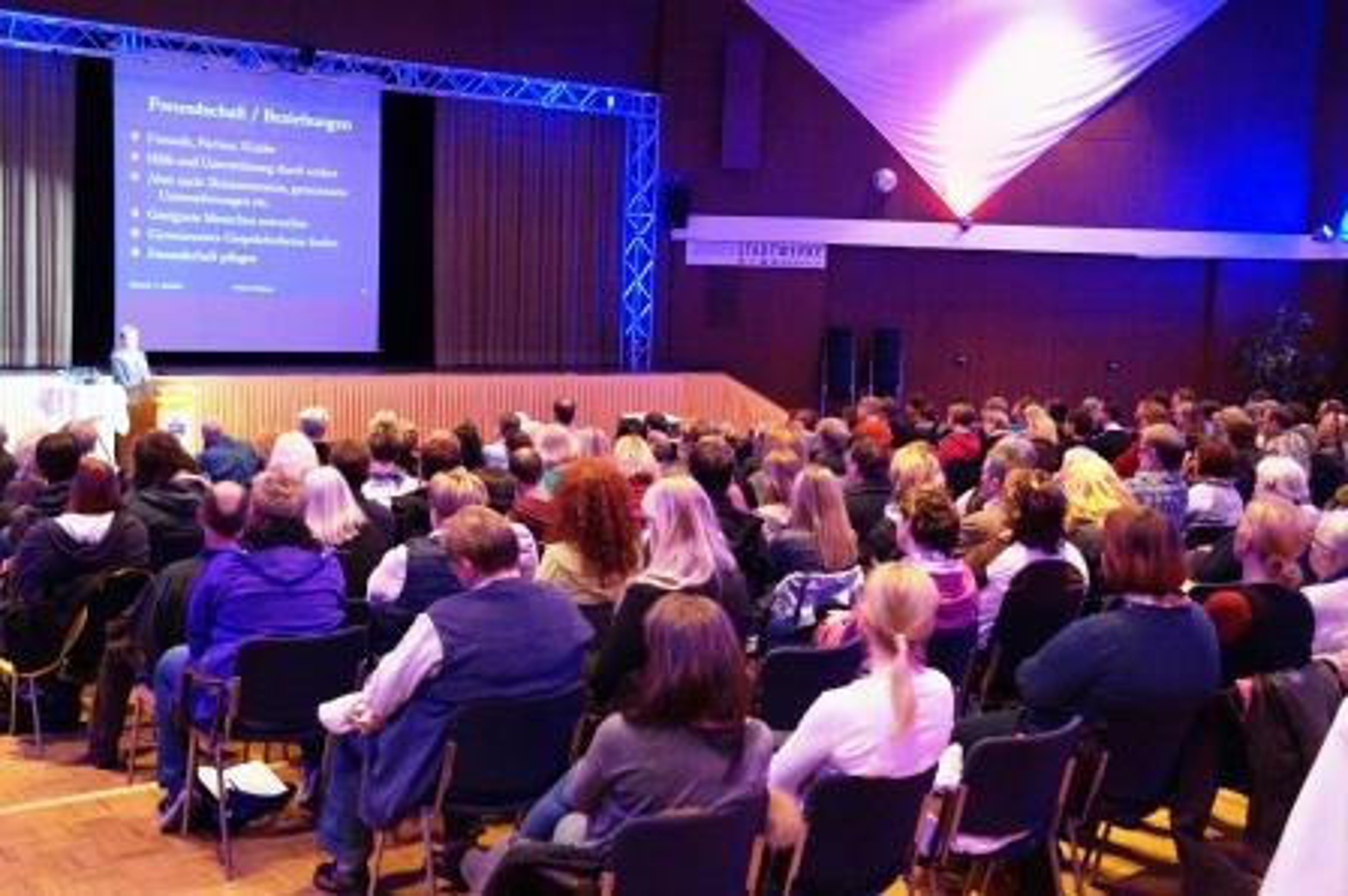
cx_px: 674
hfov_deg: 49.6
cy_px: 448
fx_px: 1459
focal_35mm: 39
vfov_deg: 34.2
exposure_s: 1/25
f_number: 4.5
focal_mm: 26
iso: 3200
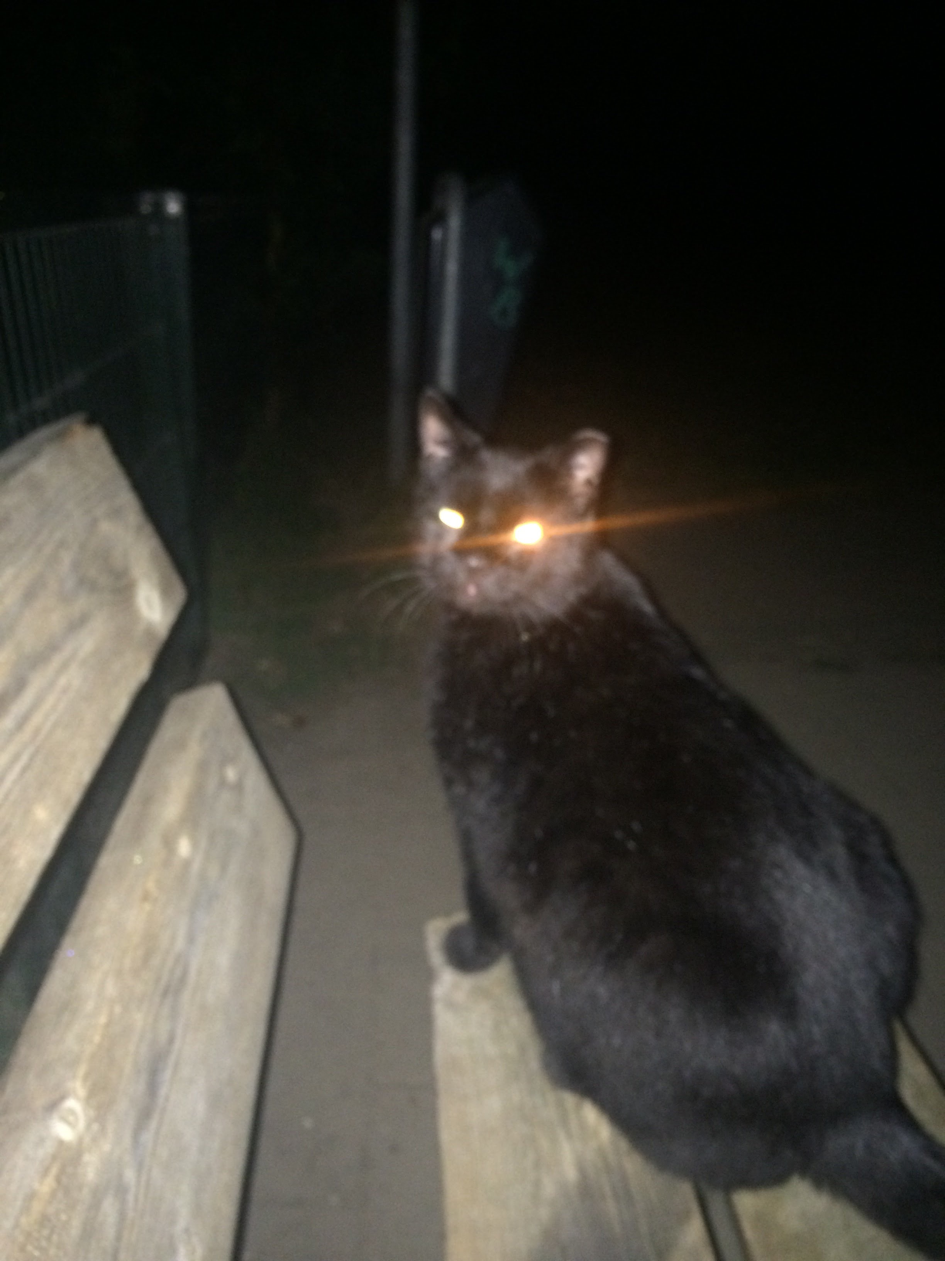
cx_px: 472
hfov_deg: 48.2
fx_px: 1056
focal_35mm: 29
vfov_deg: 61.7
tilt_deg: -19.3
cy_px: 630
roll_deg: -1.8
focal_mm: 4.15
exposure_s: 1/17
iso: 320
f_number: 2.2
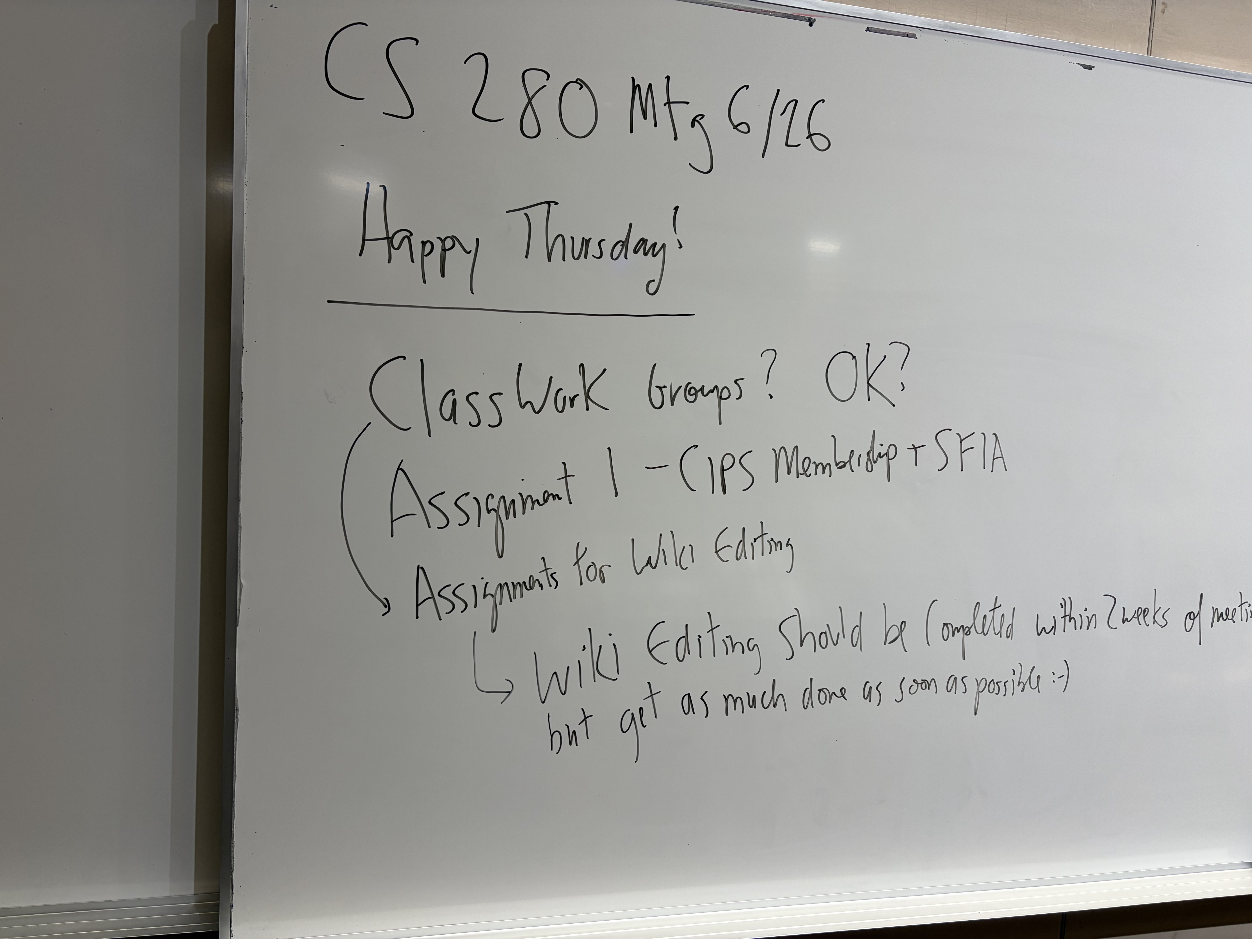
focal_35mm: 26
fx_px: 940
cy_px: 470
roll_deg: -3.2
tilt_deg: -5.1
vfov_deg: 53.1
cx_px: 626
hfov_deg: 67.3
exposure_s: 1/60
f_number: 1.6
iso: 80
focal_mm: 5.96
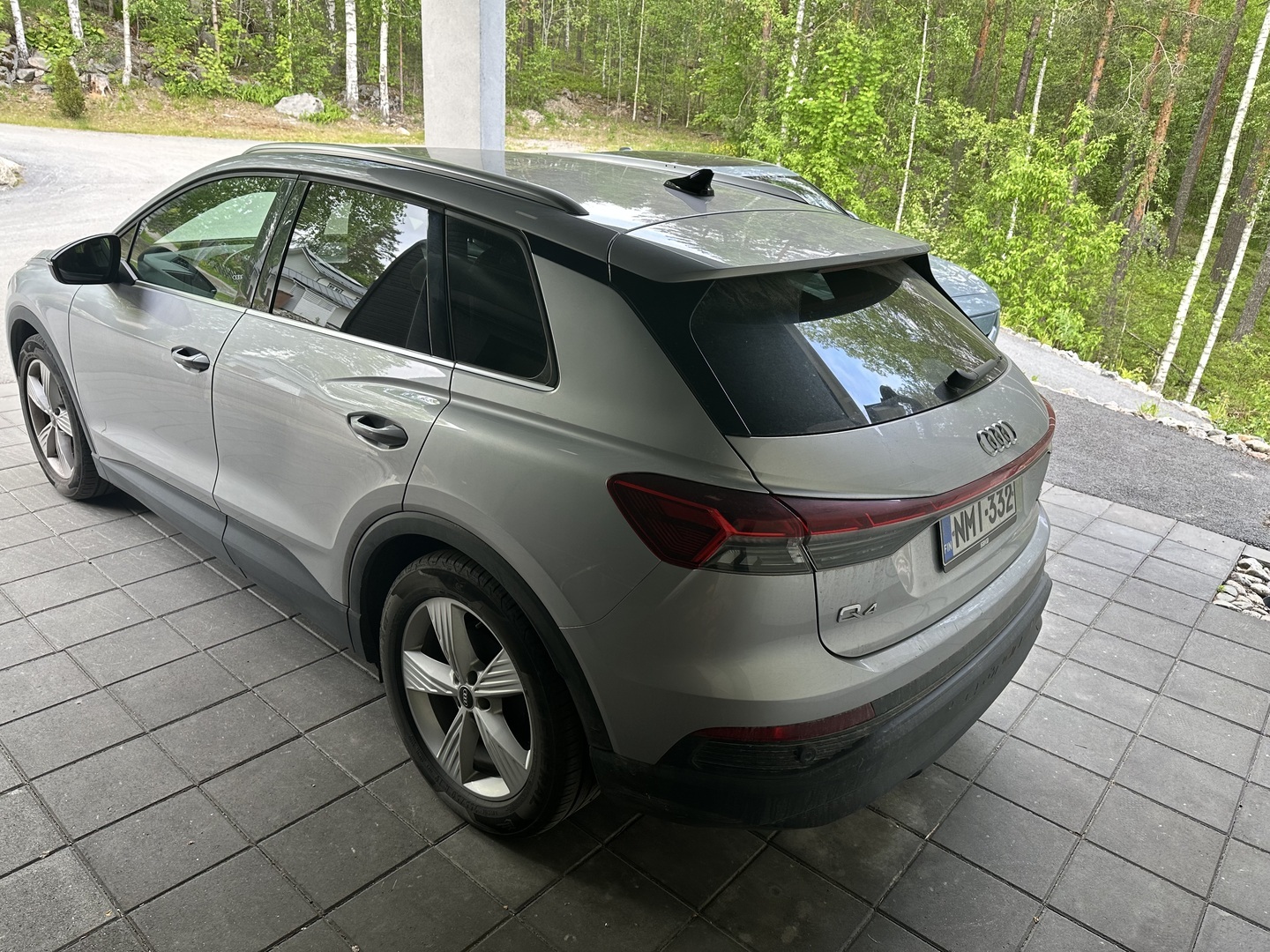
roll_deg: -3.7
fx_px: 881
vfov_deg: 56.8
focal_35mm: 24
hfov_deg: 71.6
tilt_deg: -22.5
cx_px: 635
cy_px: 476
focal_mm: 6.86
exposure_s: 1/121
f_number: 1.78
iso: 64
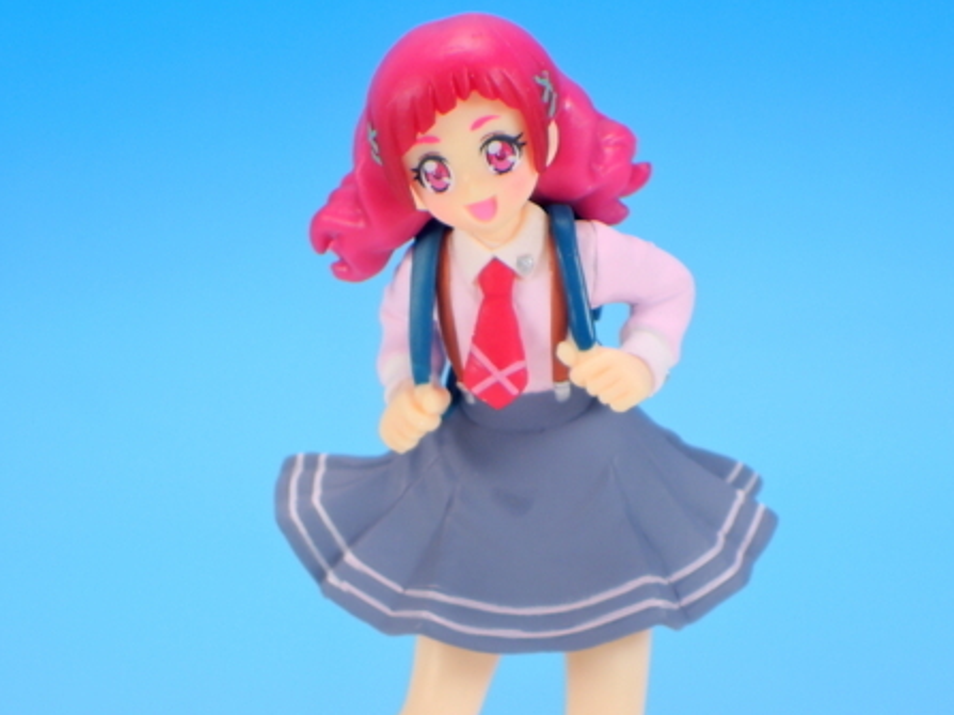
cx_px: 476
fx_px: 4436
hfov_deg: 12.3
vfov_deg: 9.2
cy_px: 613
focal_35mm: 161
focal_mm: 25.5
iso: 80
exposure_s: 1/2.5
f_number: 5.6
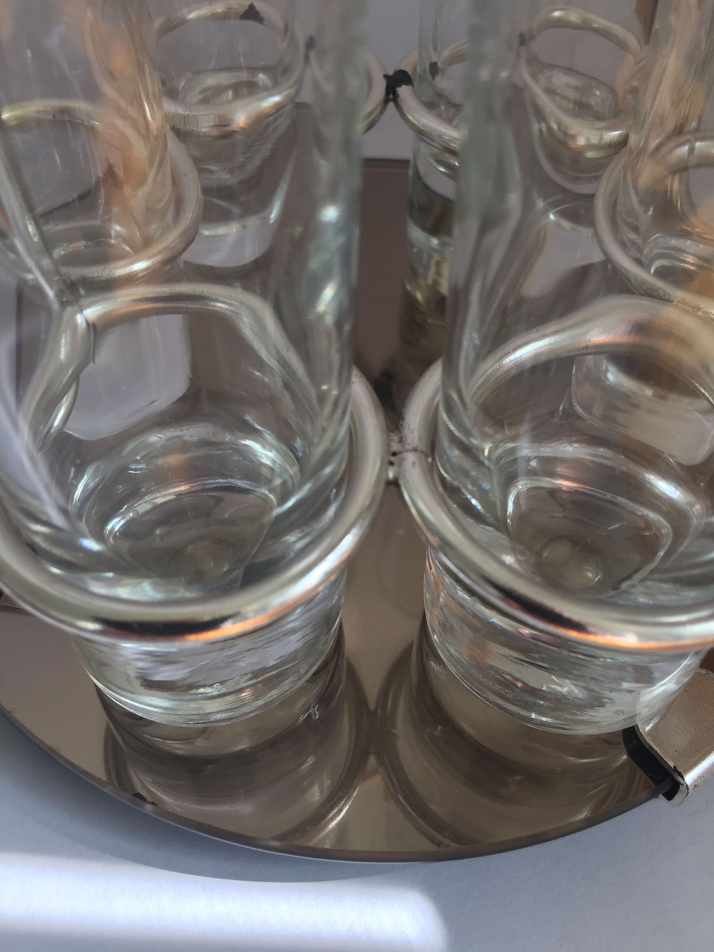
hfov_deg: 48.2
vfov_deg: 61.7
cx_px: 357
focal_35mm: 29
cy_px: 476
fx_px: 798
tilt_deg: -49.4
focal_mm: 4.15
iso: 32
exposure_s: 1/100
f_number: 2.2
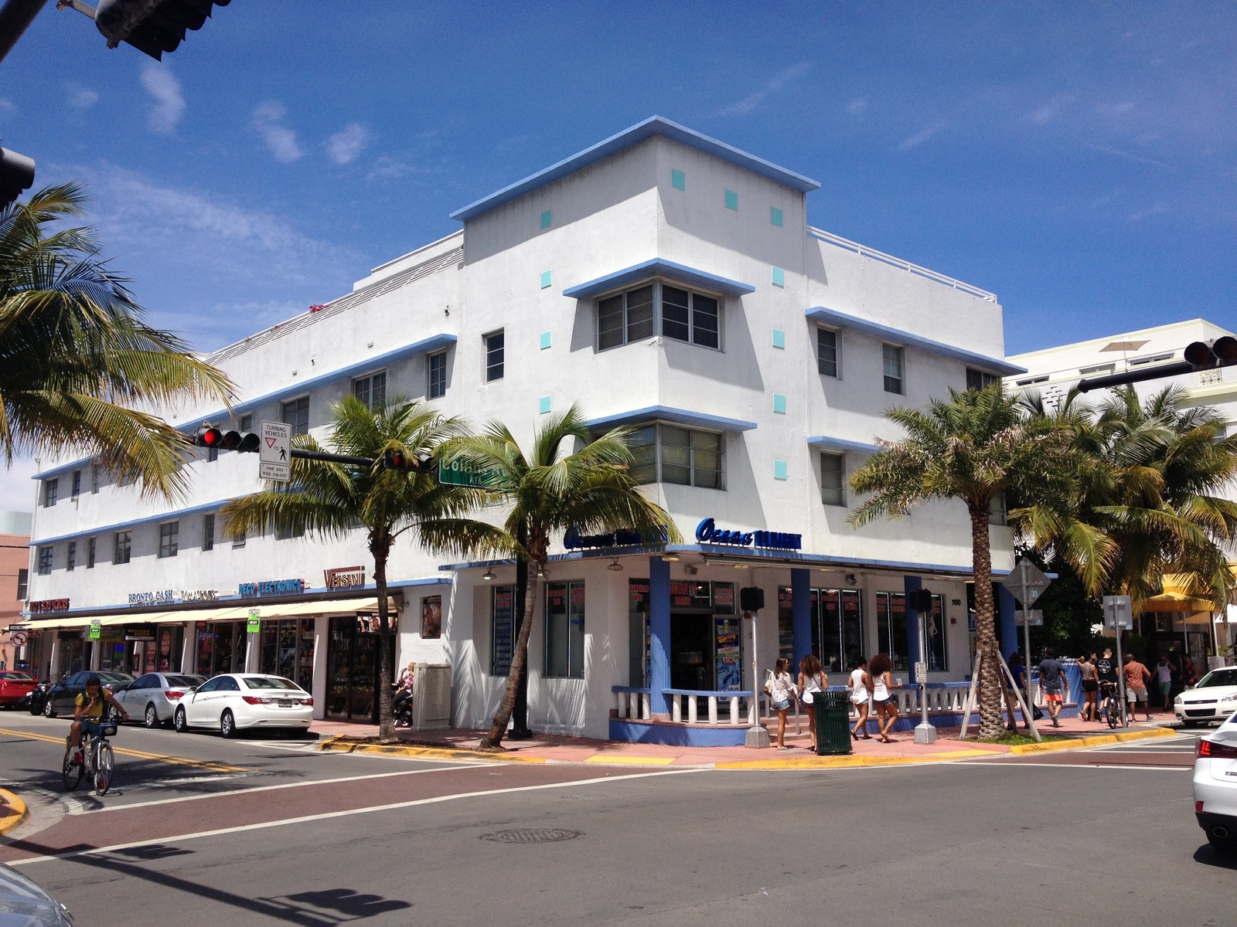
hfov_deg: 52.6
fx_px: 1251
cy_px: 464
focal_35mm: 35
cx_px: 618
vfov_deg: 40.7
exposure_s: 1/2762
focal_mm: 4.28
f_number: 2.4
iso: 50
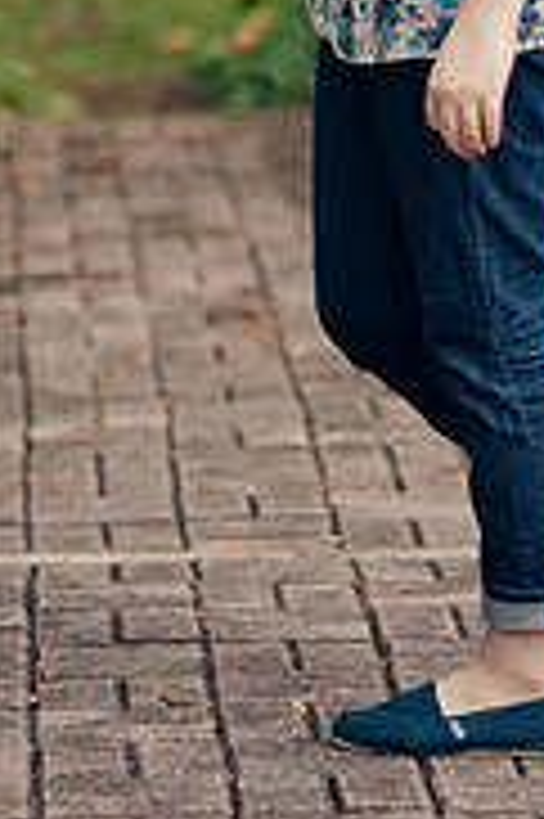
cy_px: -86
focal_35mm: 210
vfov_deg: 9.7
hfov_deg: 6.5
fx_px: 4769
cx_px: 339
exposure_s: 1/250
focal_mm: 85
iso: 200
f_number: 1.8
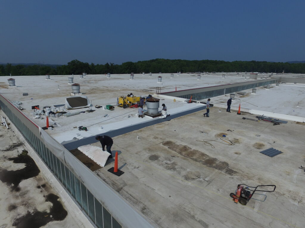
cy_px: 114
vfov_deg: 66.0
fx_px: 176
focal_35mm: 20
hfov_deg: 81.7
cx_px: 152
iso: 100
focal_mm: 3.61
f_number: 2.8
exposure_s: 1/3906
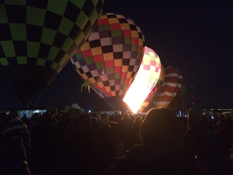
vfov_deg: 46.8
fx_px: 202
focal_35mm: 30
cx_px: 116
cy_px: 88
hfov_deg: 60.0
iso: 1250
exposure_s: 1/15
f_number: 2.2
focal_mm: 4.12
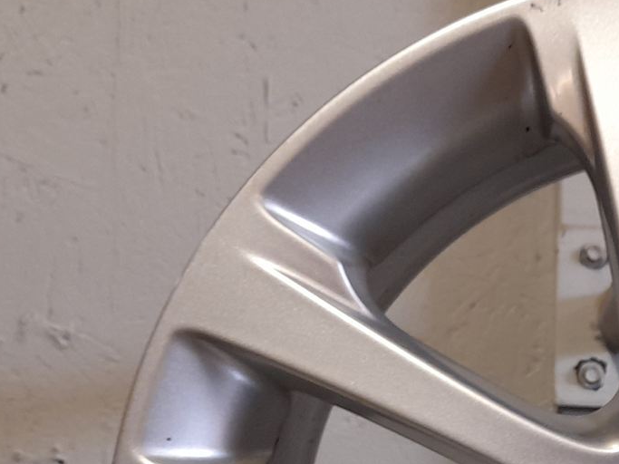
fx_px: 1341
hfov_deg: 23.8
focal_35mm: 75
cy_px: 539
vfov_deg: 18.7
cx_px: 729
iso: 125
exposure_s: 1/50
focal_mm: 4.6
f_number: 2
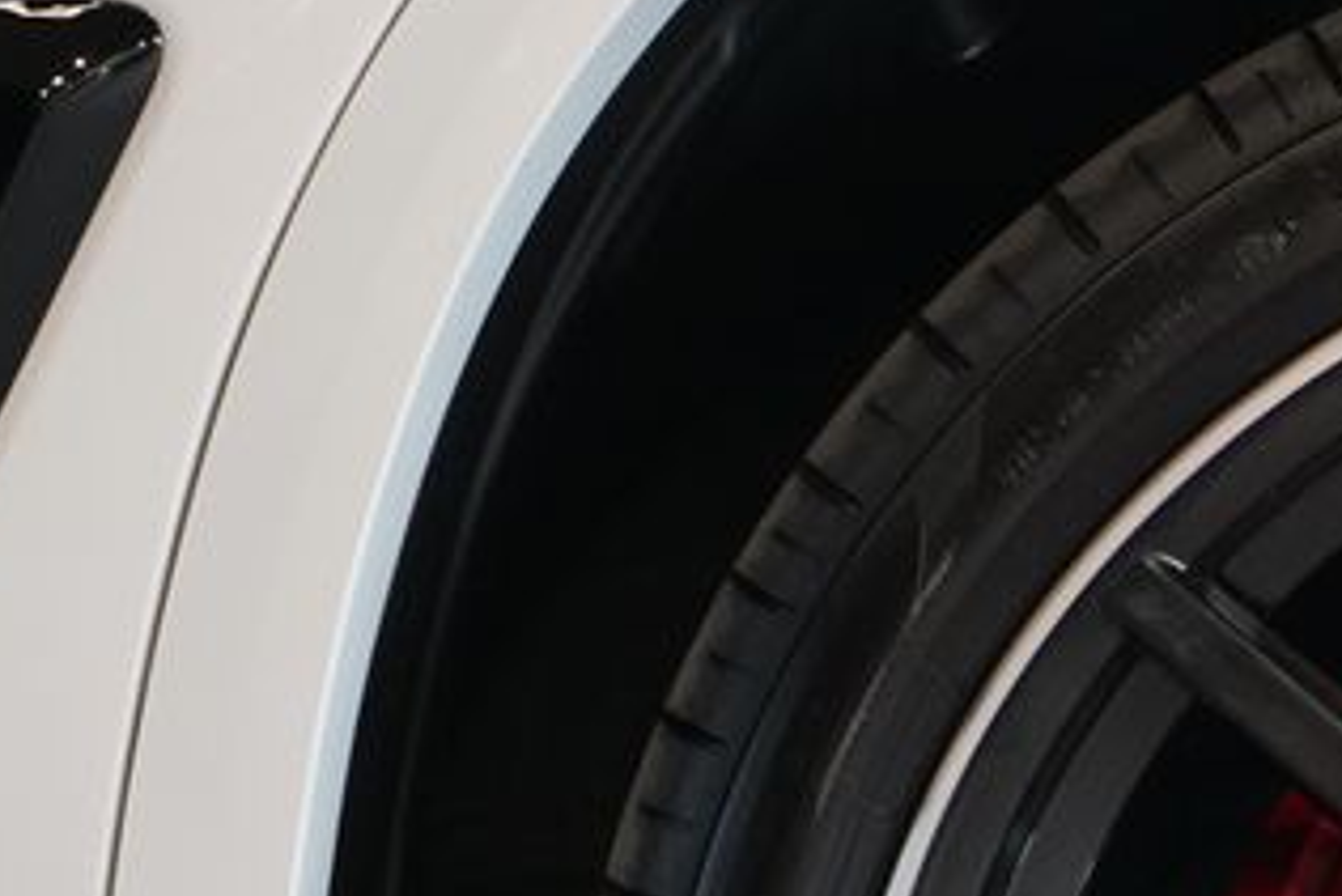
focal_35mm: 217
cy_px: 1225
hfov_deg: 9.2
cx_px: 1983
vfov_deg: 6.3
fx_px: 8093
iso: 5000
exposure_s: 1/160
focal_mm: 67
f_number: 5.6
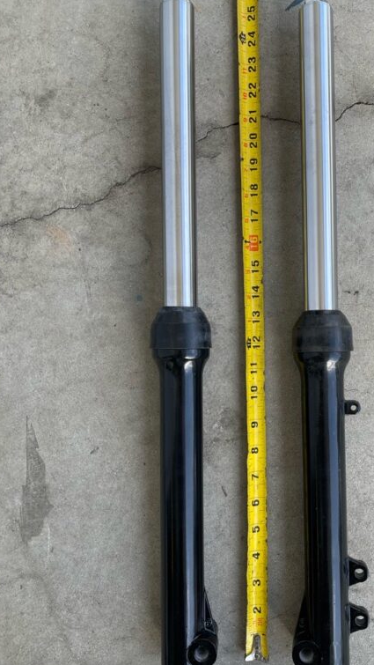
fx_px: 529
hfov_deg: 38.4
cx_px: 254
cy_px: 336
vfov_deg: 64.3
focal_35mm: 30
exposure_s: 1/403
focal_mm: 5.1
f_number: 1.6
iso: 32
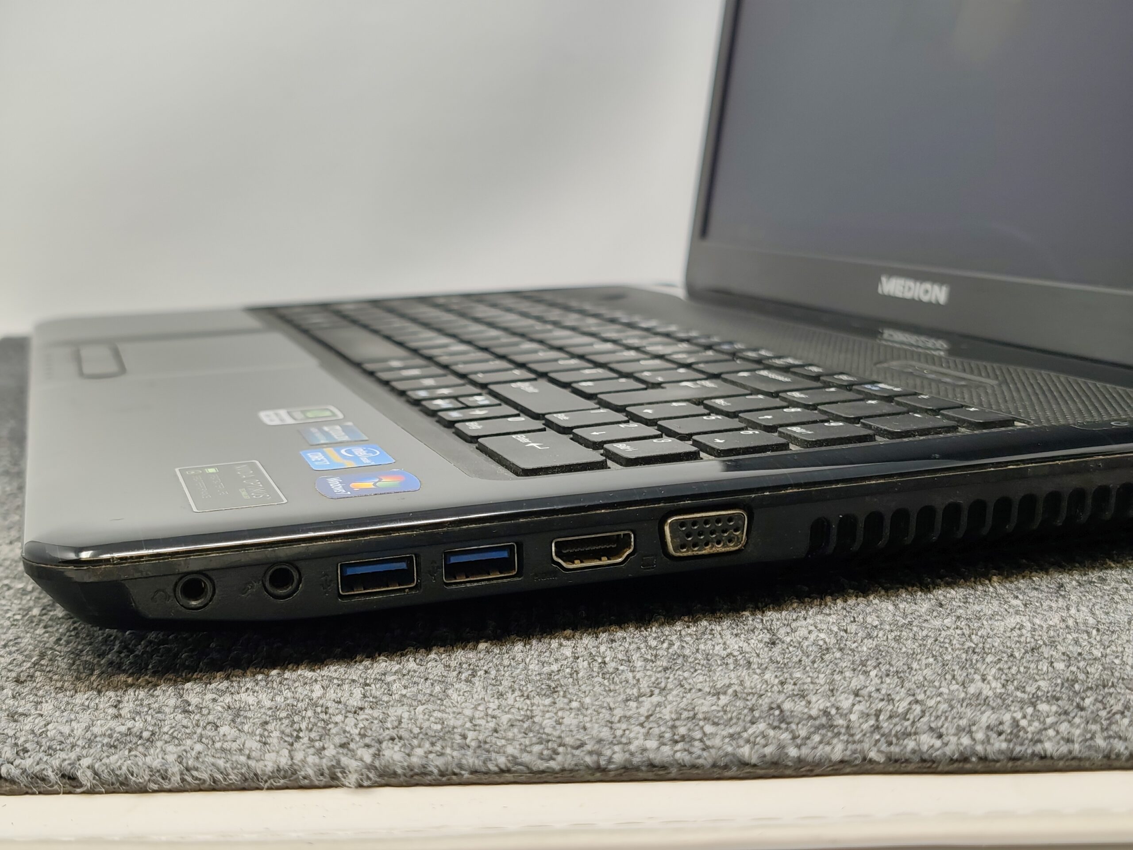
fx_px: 1506
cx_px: 566
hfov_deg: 41.2
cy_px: 425
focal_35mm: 46
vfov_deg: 31.5
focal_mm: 6.07
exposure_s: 1/100
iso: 160
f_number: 1.7
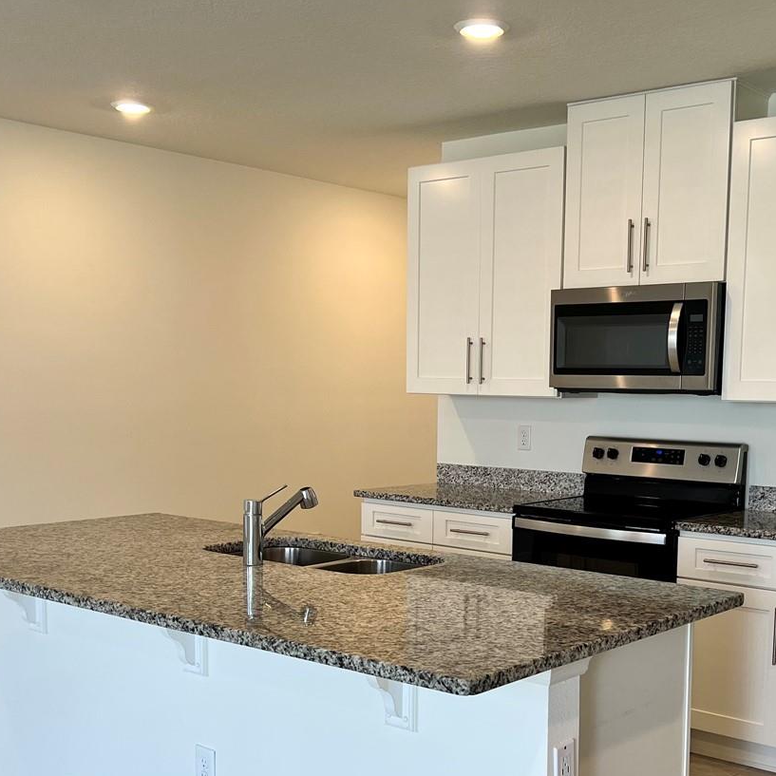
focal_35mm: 45
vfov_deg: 37.1
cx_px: 475
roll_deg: -0.3
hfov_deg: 37.4
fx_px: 1141
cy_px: 521
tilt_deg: -7.6
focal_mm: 5.7
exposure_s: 1/120
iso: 64
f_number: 1.5
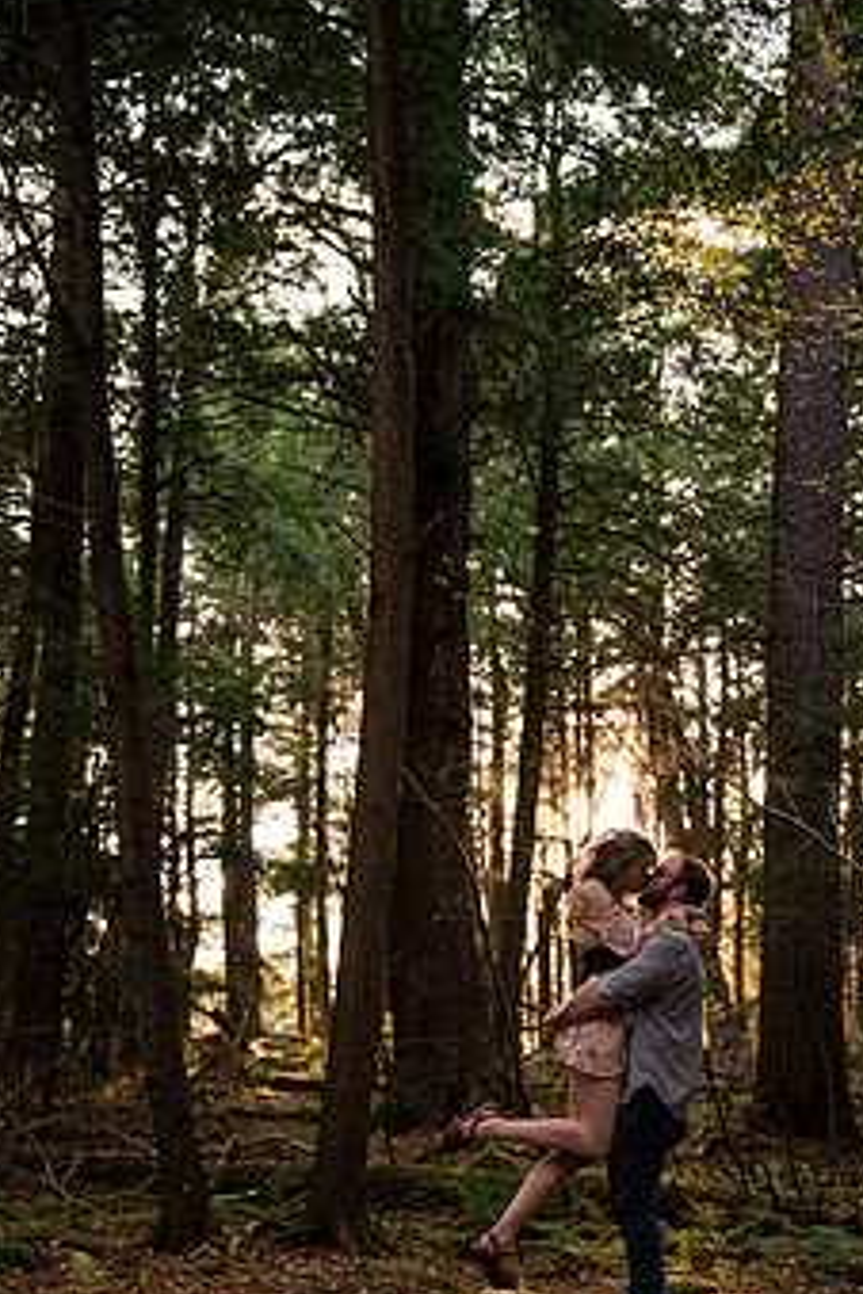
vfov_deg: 30.8
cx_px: 542
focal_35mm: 65
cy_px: 802
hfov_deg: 20.9
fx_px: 2337
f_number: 2.8
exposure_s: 1/500
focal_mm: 49
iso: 1000
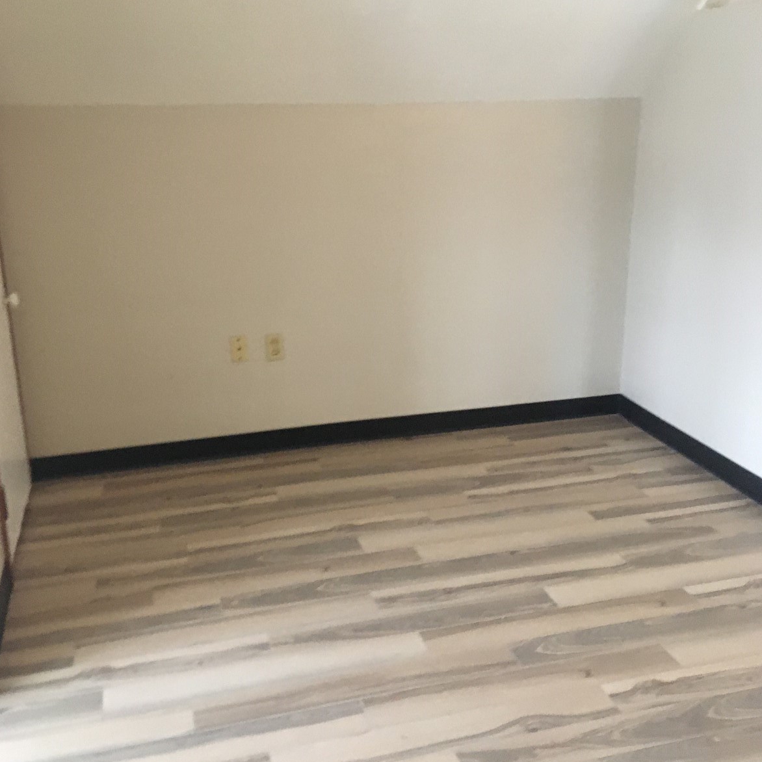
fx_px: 872
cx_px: 380
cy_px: 374
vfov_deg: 47.2
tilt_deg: -20.3
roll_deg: -0.3
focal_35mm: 35
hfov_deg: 47.2
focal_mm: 4.15
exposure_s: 1/15
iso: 200
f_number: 2.2
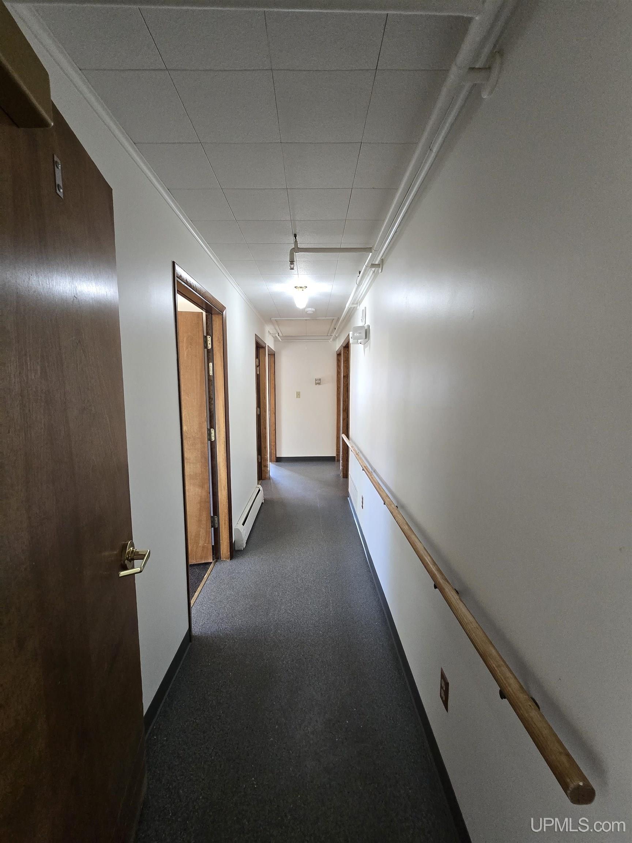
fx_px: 316
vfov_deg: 106.2
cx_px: 316
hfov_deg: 89.9
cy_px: 422
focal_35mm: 13
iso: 500
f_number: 2.2
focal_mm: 2.2
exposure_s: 1/60
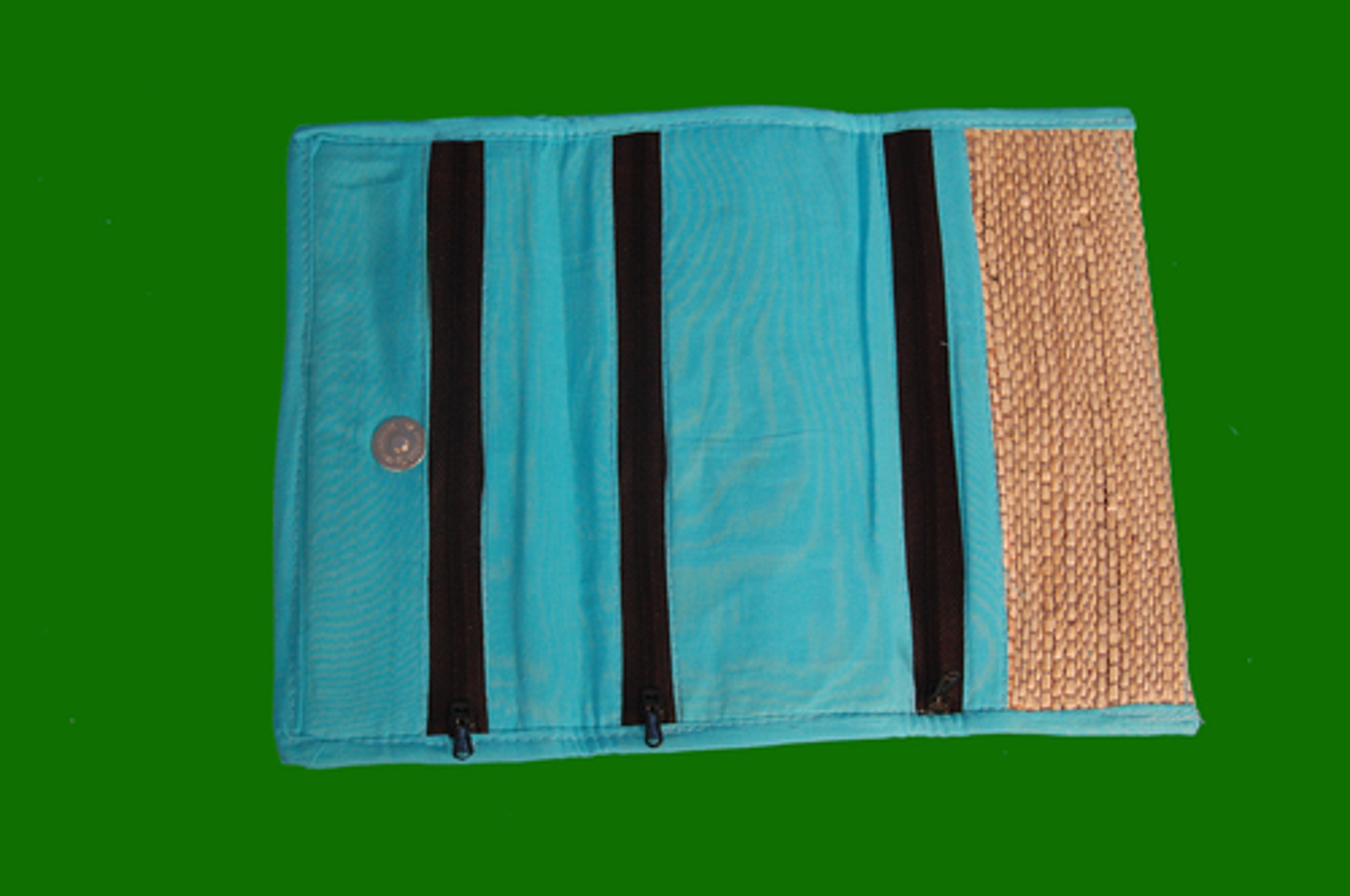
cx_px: 675
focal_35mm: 52
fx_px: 1966
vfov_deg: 25.7
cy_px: 448
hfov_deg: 37.9
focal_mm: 35
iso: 400
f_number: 9
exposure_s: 1/125
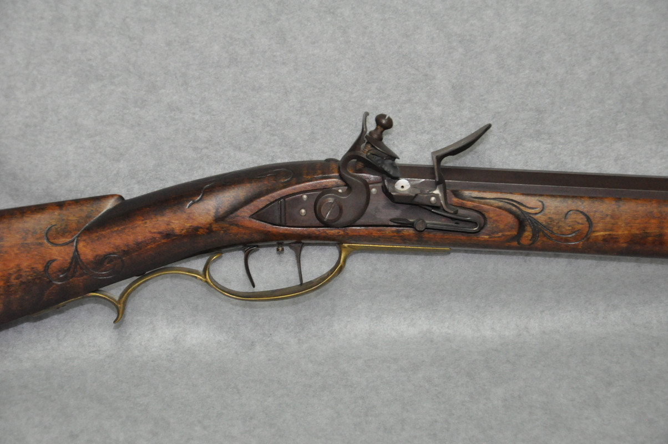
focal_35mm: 105
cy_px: 222
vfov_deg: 13.0
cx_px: 334
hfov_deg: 19.5
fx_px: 1946
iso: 3200
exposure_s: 1/80
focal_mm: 70
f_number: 5.6
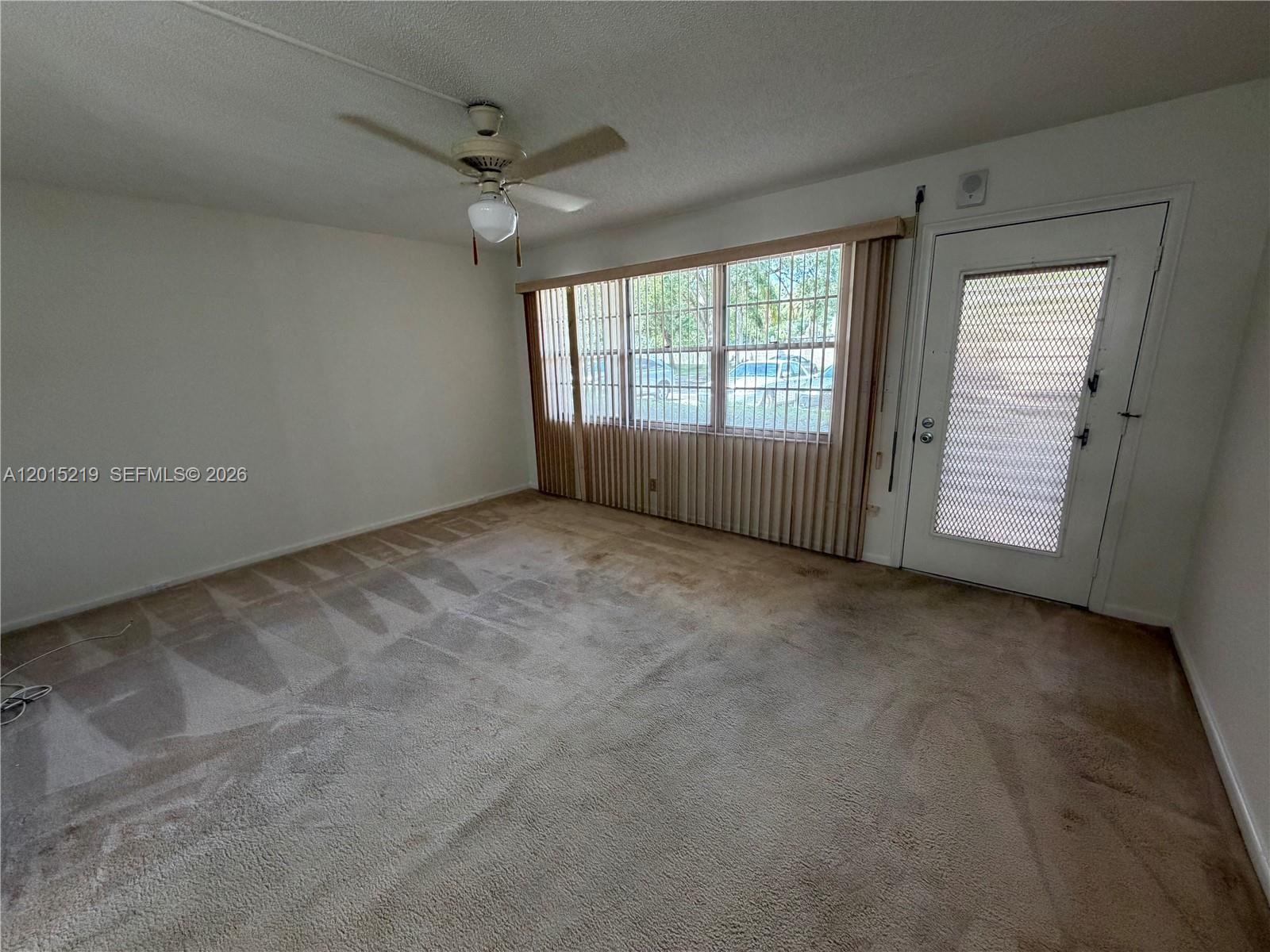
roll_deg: +1.5
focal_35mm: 14
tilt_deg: -12.8
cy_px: 476
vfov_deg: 85.7
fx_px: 514
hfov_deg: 102.1
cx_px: 635
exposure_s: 1/120
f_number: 2.2
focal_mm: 2.22
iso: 320
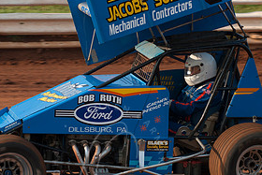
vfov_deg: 5.2
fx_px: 1944
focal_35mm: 267
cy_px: 72
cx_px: 108
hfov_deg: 7.7
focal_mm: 86
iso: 200
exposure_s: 1/400
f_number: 5.6
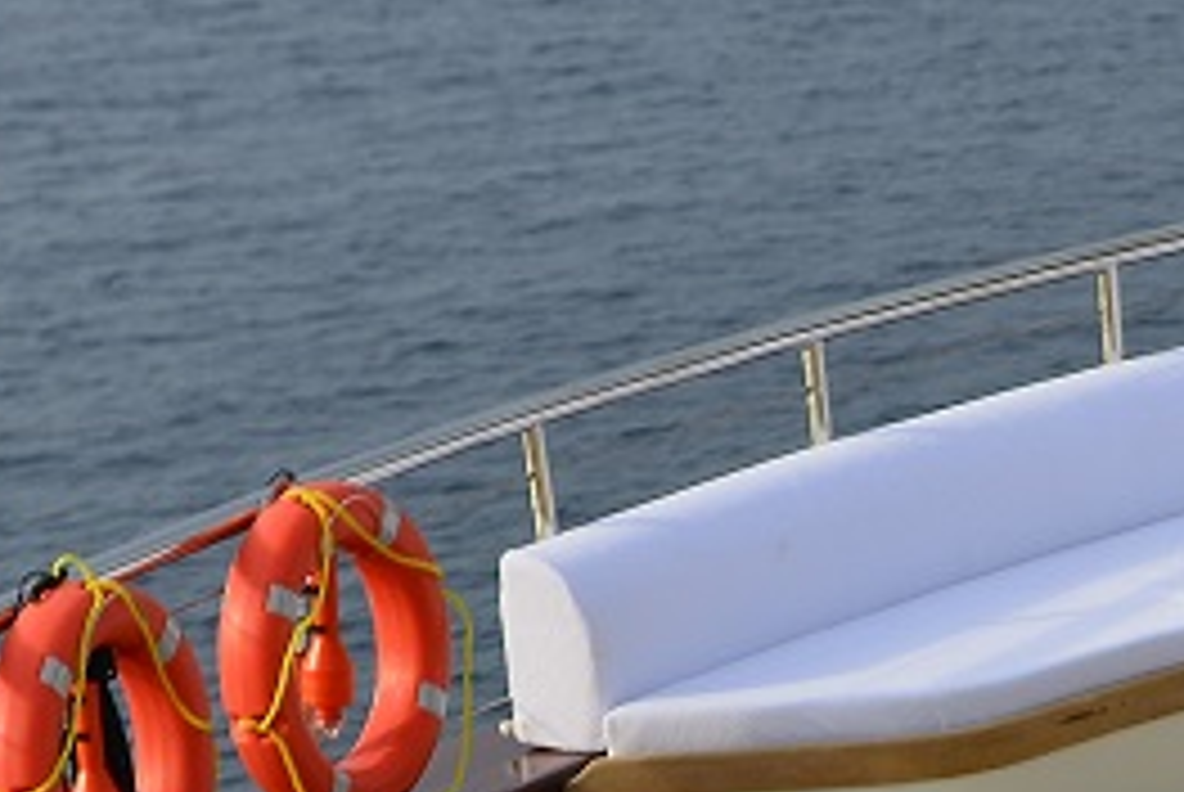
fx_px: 7243
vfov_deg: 6.1
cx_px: 1958
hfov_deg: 9.0
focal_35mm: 220
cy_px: 1624
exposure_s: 1/640
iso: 100
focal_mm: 42
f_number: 4
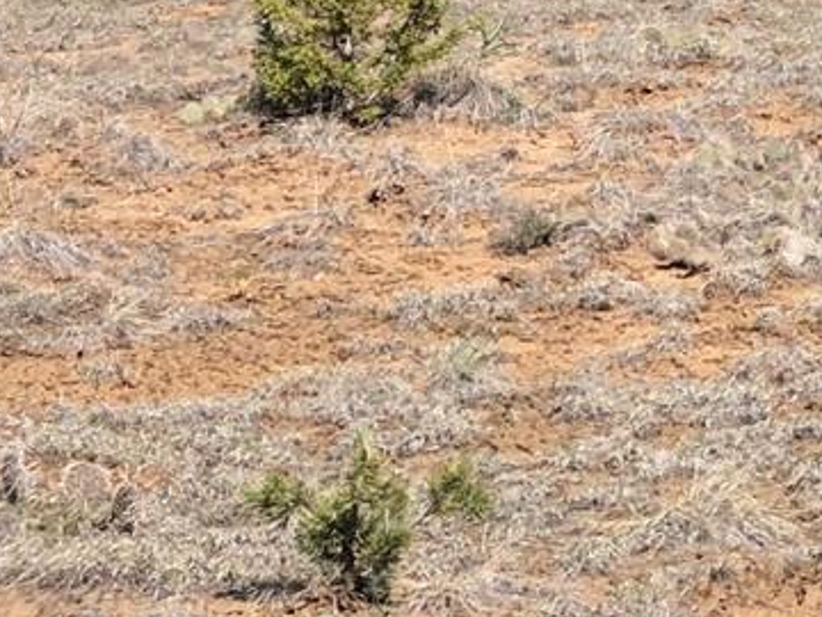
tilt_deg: -3.5
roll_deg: -1.1
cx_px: 1815
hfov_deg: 7.4
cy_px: -651
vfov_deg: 5.7
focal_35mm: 253
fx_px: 6008
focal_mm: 6.6
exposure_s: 1/857
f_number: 2.8
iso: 20
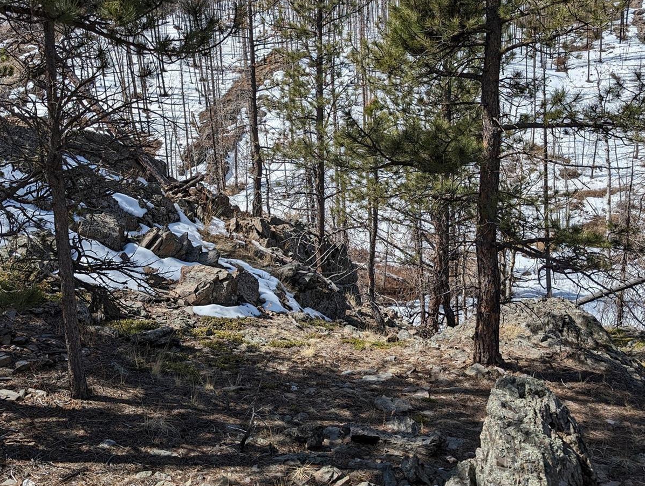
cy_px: 210
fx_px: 597
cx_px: 282
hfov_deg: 56.6
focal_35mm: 32
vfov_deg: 44.1
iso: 19
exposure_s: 1/1393
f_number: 1.68
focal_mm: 6.9
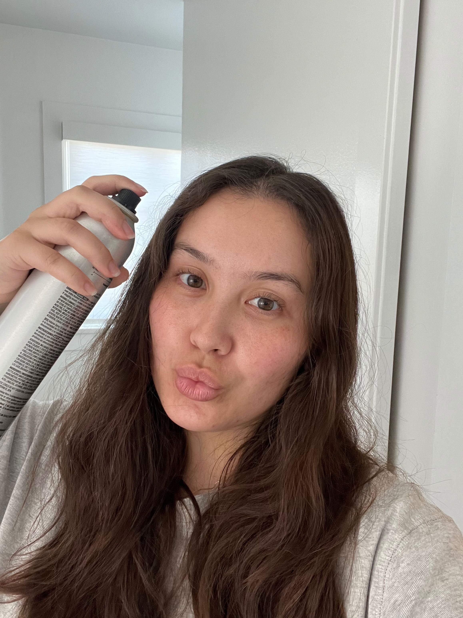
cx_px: 232
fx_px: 535
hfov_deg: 46.8
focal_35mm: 30
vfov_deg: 60.0
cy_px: 309
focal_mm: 2.71
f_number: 2.2
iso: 320
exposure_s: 1/60
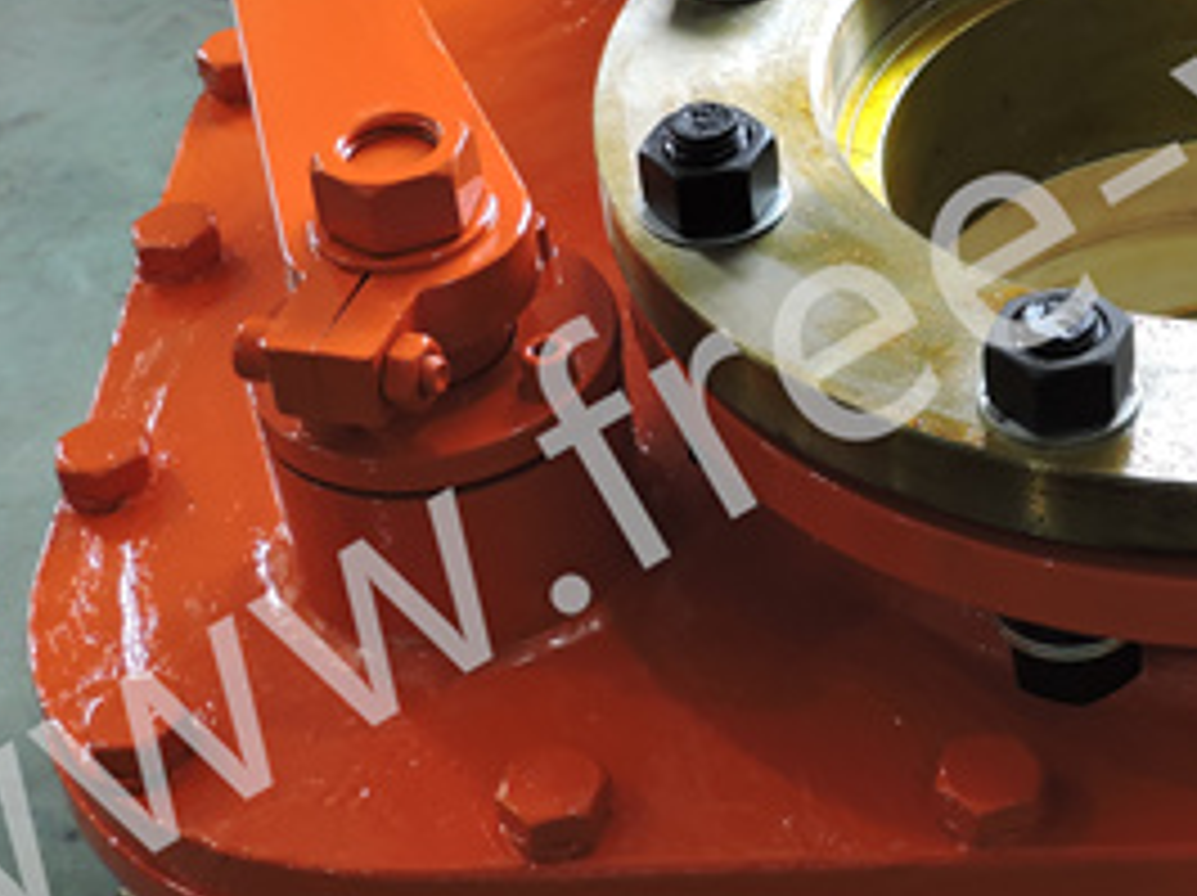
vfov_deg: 16.9
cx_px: 1035
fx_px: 3006
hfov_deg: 22.1
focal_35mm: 87
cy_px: 286
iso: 110
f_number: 3.2
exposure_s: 1/50
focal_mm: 5.9
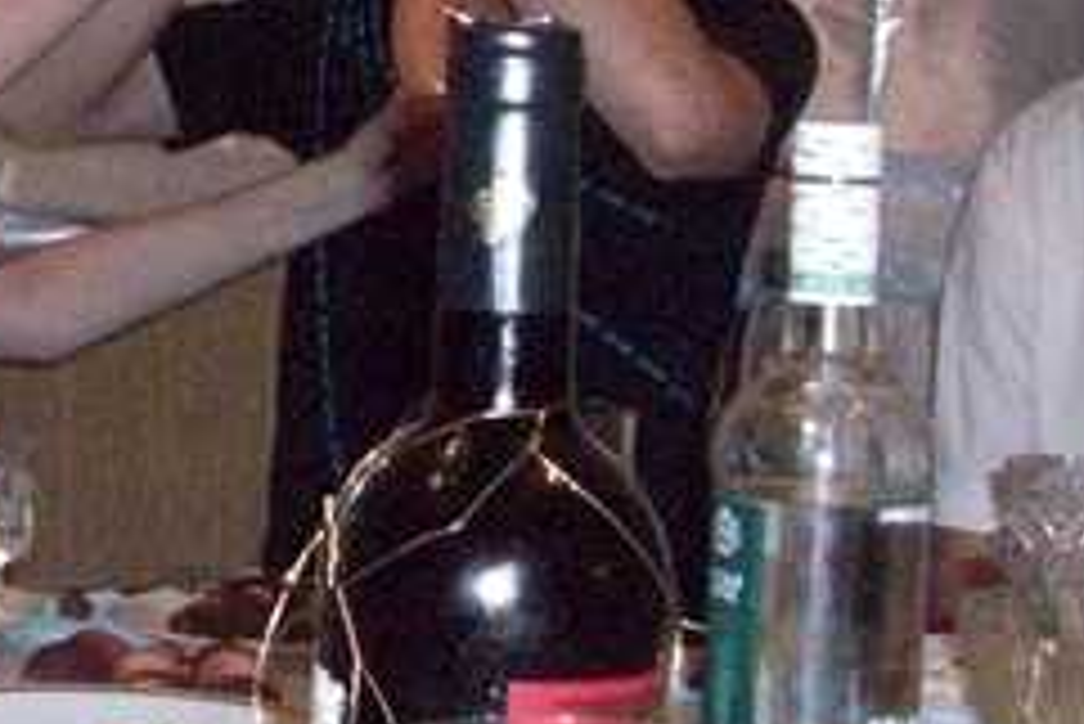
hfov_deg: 21.1
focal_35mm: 94
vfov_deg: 14.4
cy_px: 58
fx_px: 2832
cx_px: 76
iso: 800
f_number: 2.8
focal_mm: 5.7
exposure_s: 1/128
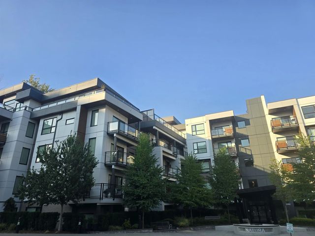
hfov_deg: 73.9
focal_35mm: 23
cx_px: 158
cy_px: 118
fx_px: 209
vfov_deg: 58.9
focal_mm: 6.3
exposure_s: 1/330
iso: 12
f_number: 1.7
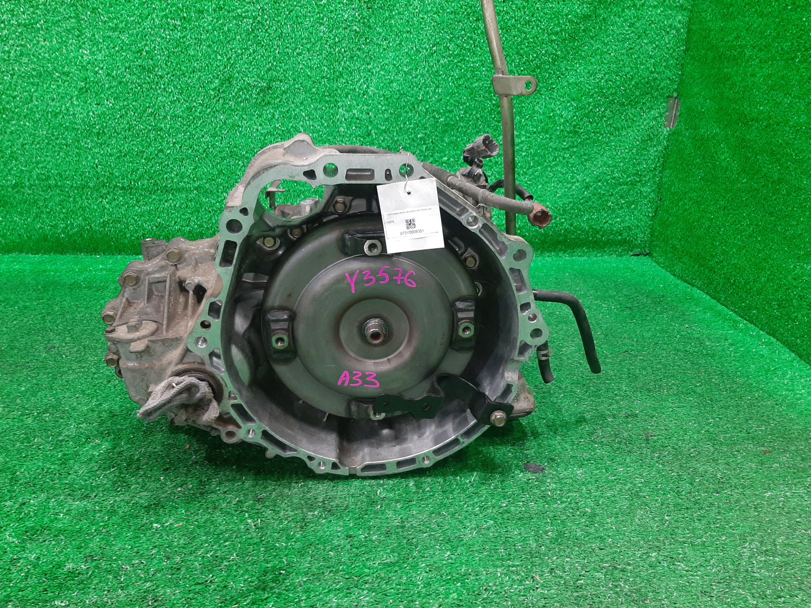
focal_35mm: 26
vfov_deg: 53.1
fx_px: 609
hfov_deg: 67.3
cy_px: 304
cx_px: 406
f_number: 1.7
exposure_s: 1/50
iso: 193
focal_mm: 3.93
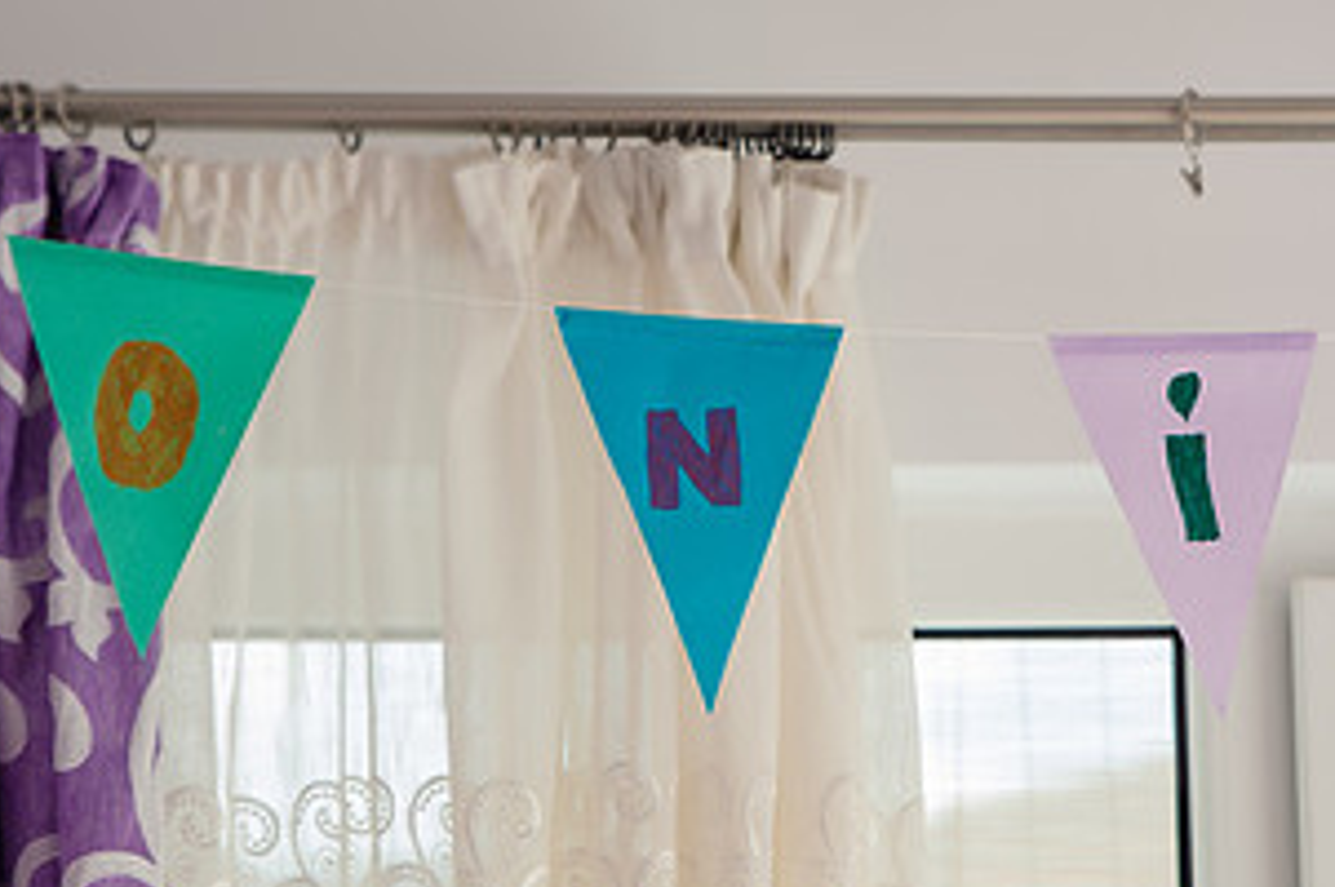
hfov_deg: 13.8
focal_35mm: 149
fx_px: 5519
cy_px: 340
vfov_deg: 9.2
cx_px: 644
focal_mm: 70
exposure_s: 1/125
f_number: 3.2
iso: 320
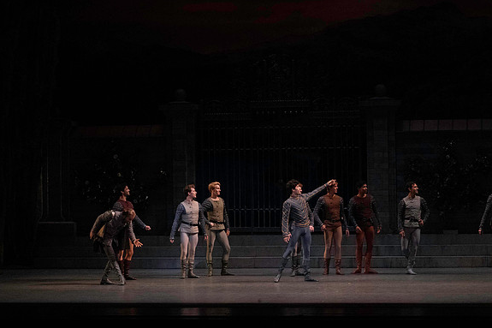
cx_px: 247
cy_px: 165
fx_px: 1407
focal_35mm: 103
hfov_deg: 19.8
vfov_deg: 13.3
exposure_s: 1/400
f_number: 13
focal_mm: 102
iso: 16000
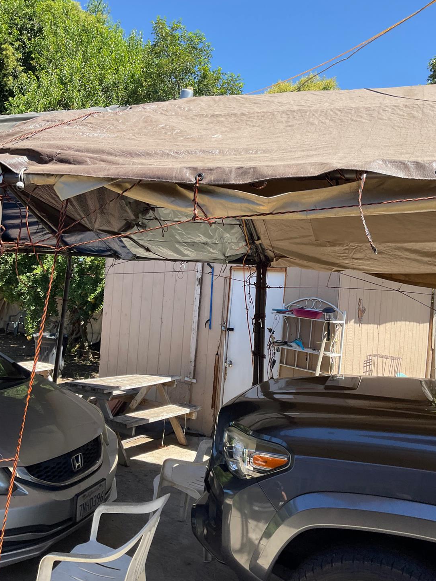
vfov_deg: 60.0
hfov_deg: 46.8
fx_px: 504
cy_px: 293
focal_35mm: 30
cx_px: 217
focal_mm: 3
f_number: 1.8
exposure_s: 1/551
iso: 16
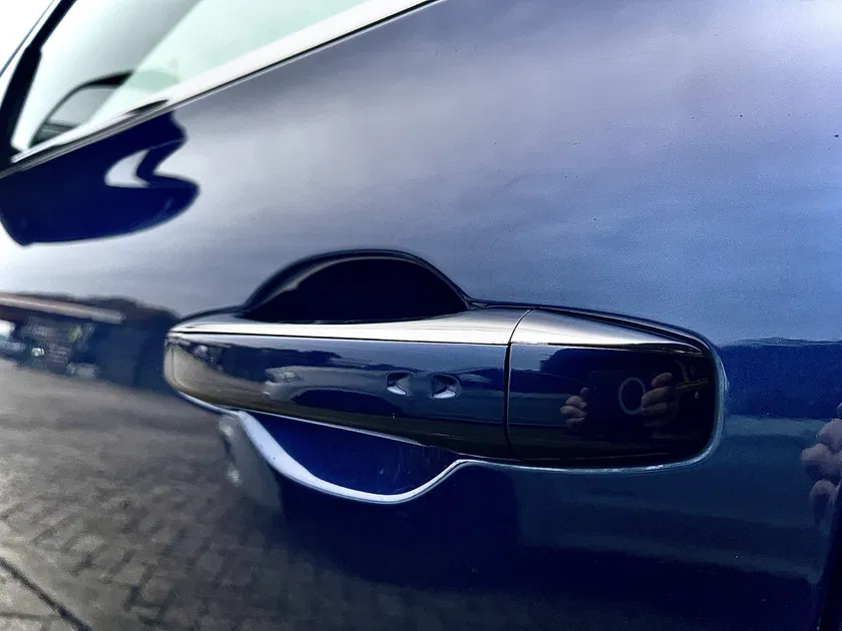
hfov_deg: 69.4
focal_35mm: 25
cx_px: 421
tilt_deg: -7.5
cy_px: 316
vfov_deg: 54.9
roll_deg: +3.5
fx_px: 608
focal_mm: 5.1
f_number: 1.6
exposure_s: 1/60
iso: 250
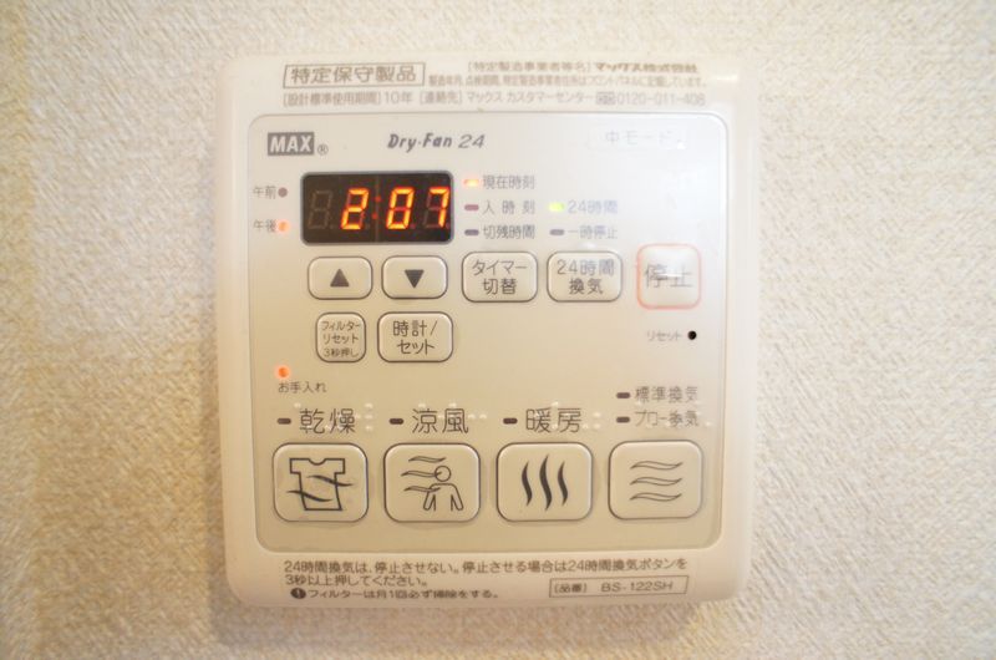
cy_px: 330
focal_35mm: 24
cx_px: 498
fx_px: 663
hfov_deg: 73.8
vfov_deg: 52.9
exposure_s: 1/50
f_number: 2.8
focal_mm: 16
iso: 1600
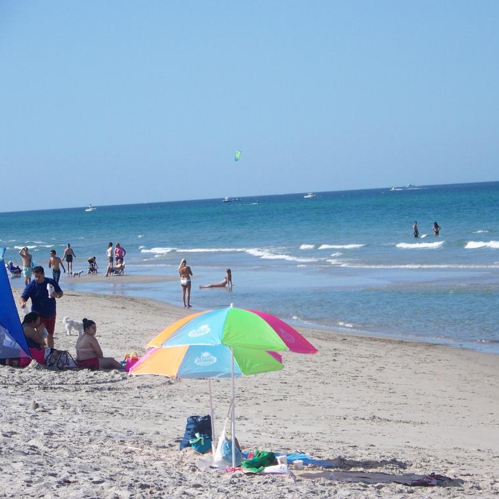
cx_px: 320
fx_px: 2642
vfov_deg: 10.8
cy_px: 250
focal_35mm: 162
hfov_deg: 10.8
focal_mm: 22.2
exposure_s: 1/1000
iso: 64
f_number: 3.2
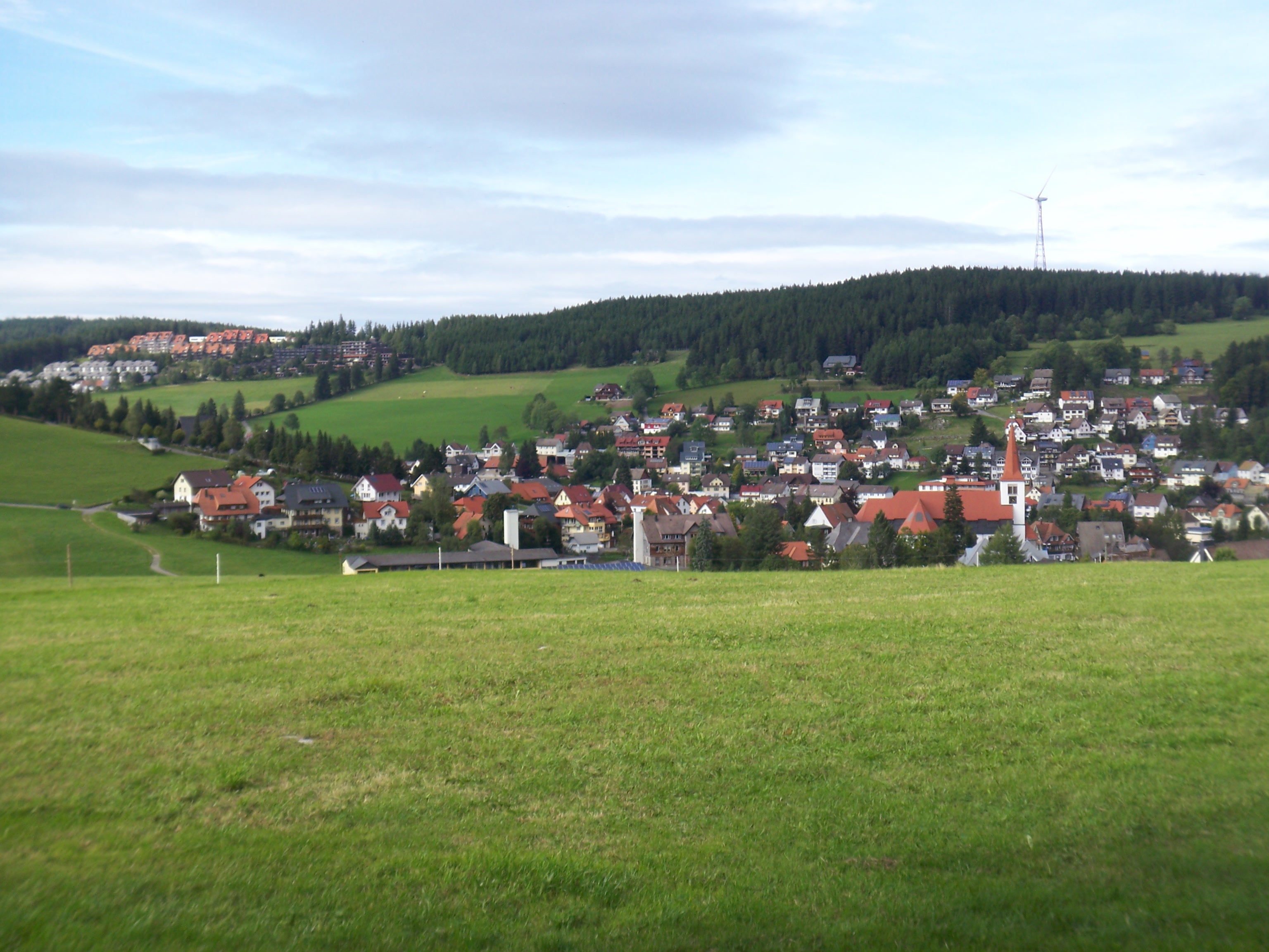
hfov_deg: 38.9
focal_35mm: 49
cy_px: 476
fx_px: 1796
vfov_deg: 29.7
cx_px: 634
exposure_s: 1/250
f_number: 4
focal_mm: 8
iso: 50
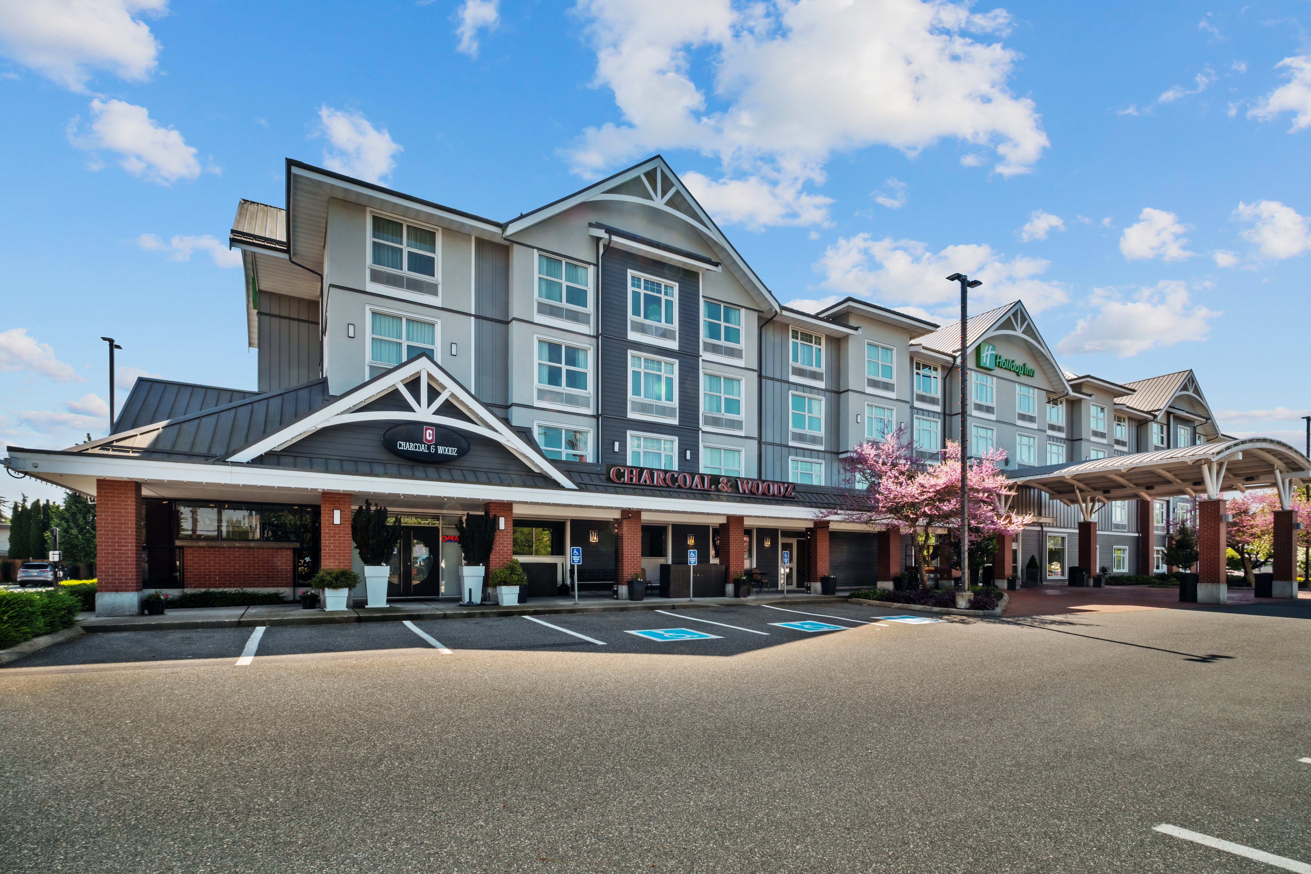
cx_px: 656
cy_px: 437
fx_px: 546
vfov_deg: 77.3
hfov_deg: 100.4
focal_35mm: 15
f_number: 16
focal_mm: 10
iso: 160
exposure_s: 1/8
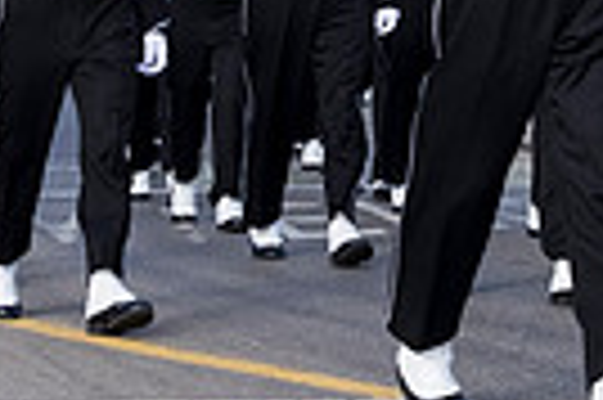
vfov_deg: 7.4
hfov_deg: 11.2
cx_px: 850
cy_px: -348
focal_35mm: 178
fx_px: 2978
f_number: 7.1
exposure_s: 1/320
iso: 400
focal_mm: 27
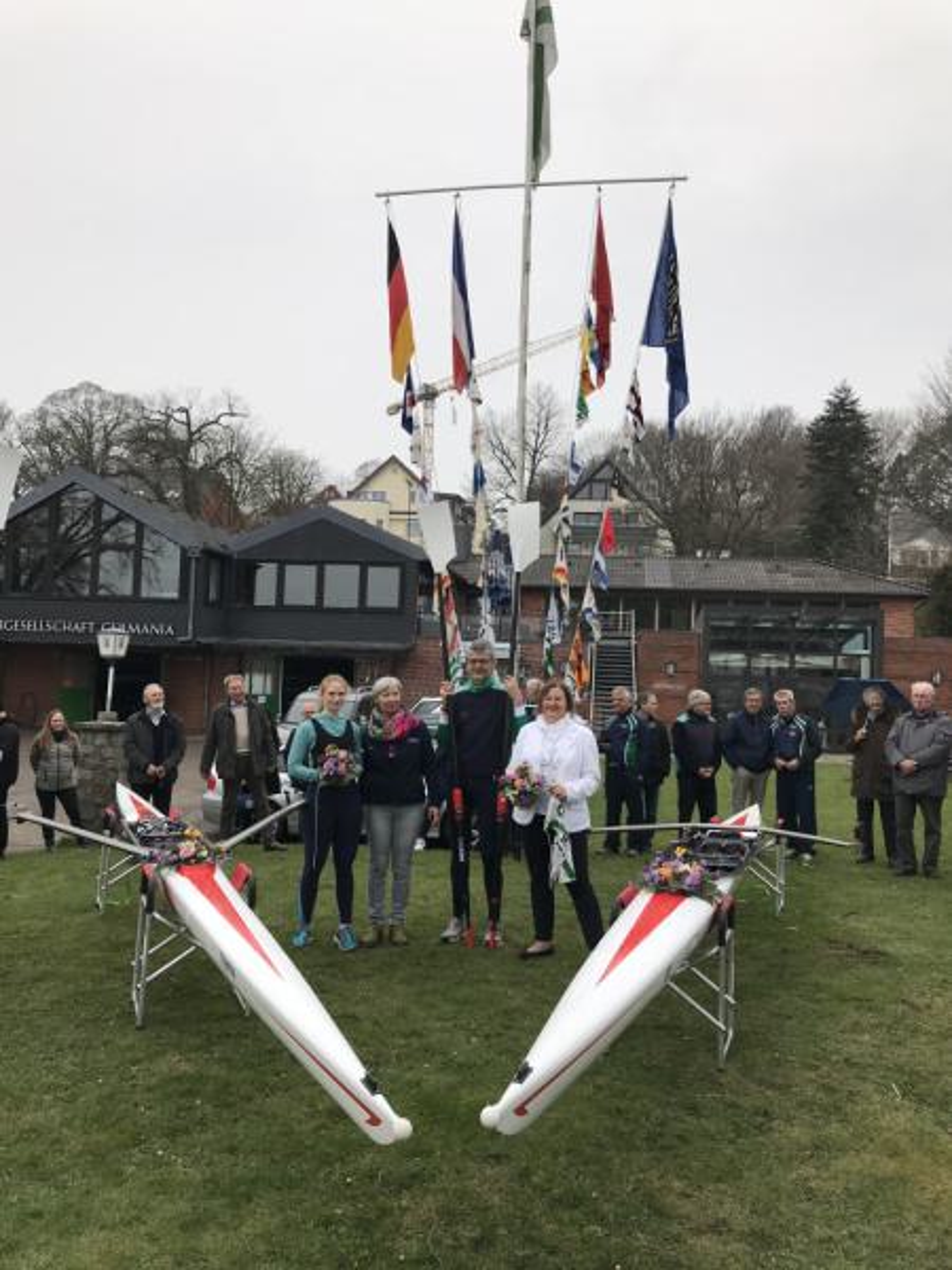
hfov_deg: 49.7
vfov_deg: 63.4
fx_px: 1027
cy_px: 635
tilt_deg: +2.2
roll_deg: -1.4
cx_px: 476
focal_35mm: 28
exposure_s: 1/1100
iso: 20
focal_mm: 3.99
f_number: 1.8
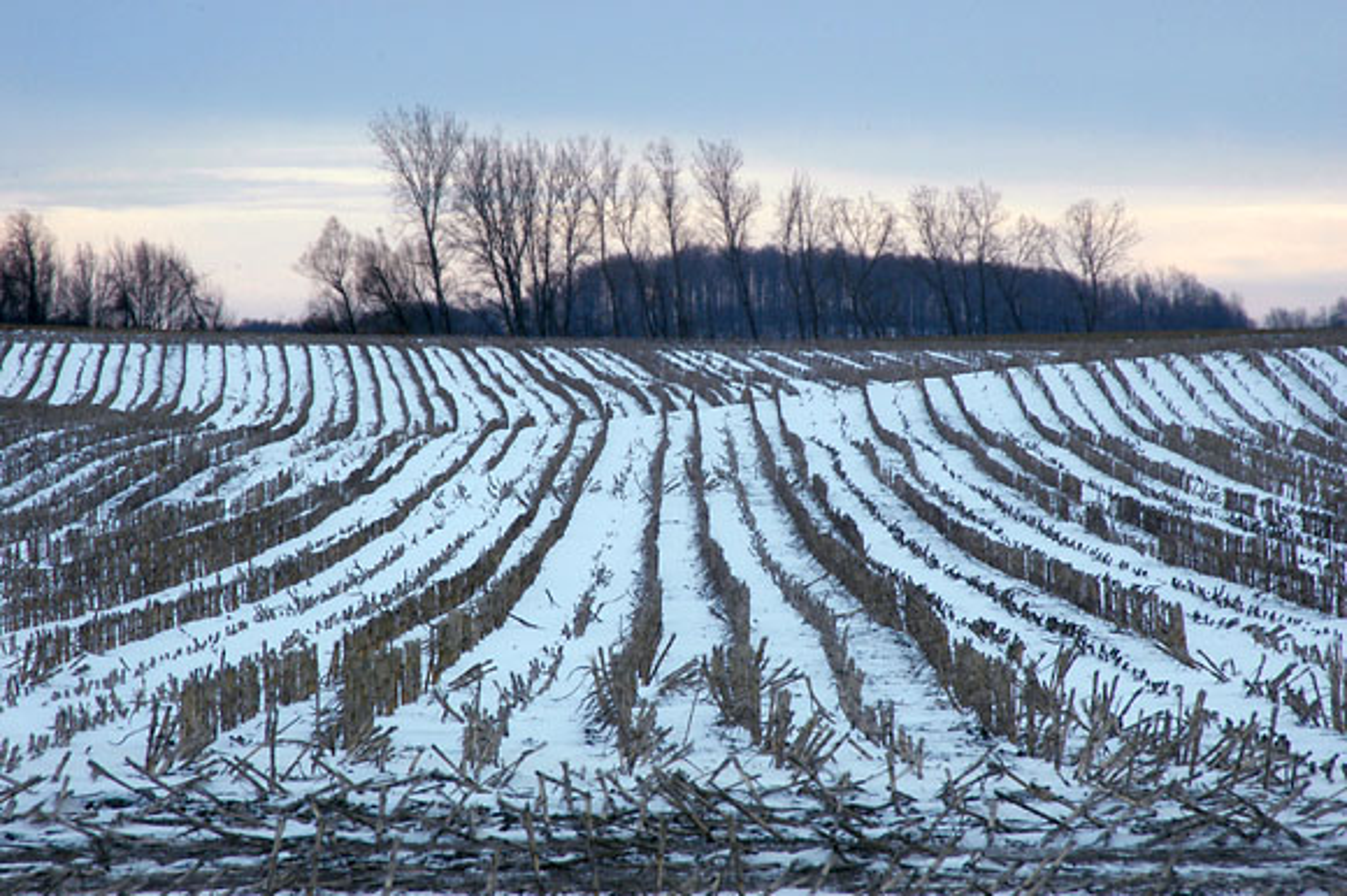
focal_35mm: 180
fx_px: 6731
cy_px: 448
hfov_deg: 11.4
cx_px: 674
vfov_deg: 7.6
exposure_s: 1/320
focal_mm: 120
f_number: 11
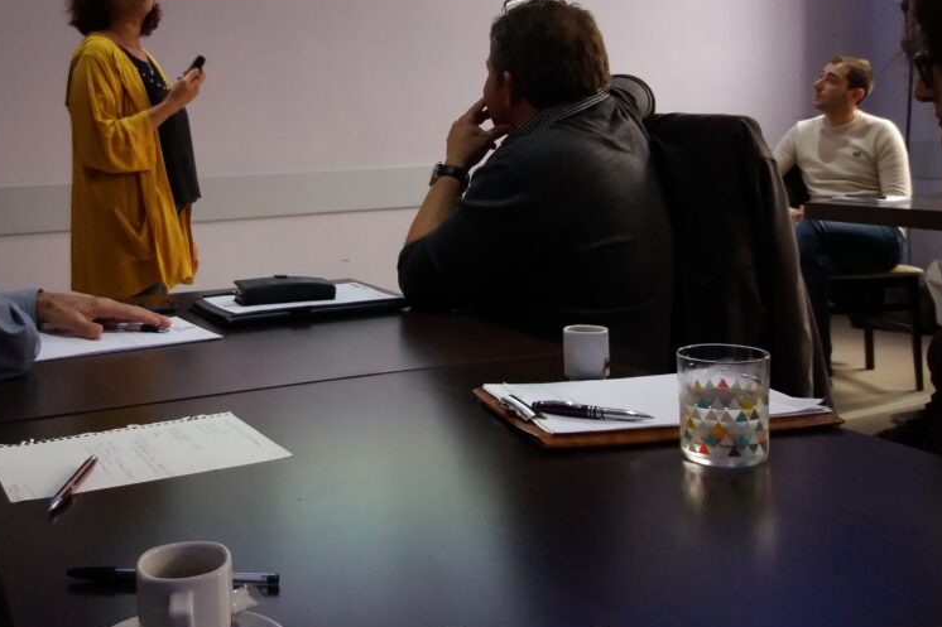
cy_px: 161
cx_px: 347
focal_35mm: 40
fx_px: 1046
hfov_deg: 48.0
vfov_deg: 32.8
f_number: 1.9
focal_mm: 3.7
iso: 125
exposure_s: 1/33
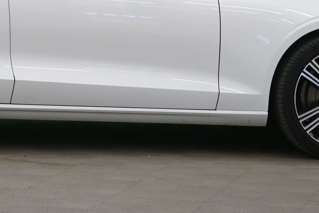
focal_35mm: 158
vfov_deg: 8.5
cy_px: -99
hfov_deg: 12.9
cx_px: 32
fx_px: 1400
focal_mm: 51
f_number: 5
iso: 400
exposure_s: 1/10
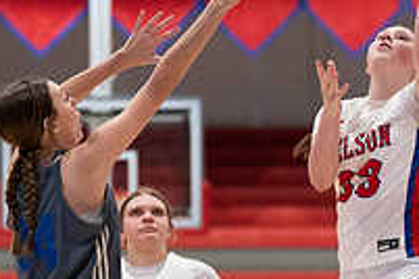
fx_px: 3363
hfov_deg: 7.1
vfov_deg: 4.8
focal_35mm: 289
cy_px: 220
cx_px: 392
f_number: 2.8
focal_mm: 100
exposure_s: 1/1000
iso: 5000
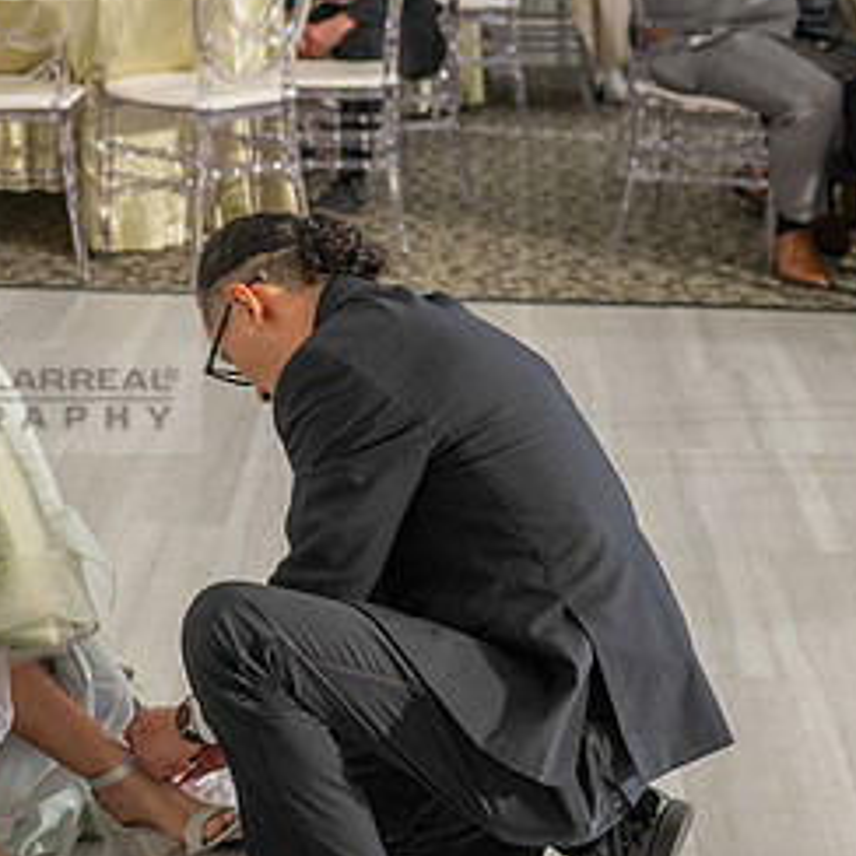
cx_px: -95
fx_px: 2490
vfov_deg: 19.5
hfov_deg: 18.7
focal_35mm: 89
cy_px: 370
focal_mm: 44
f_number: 3.5
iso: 500
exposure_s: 1/200
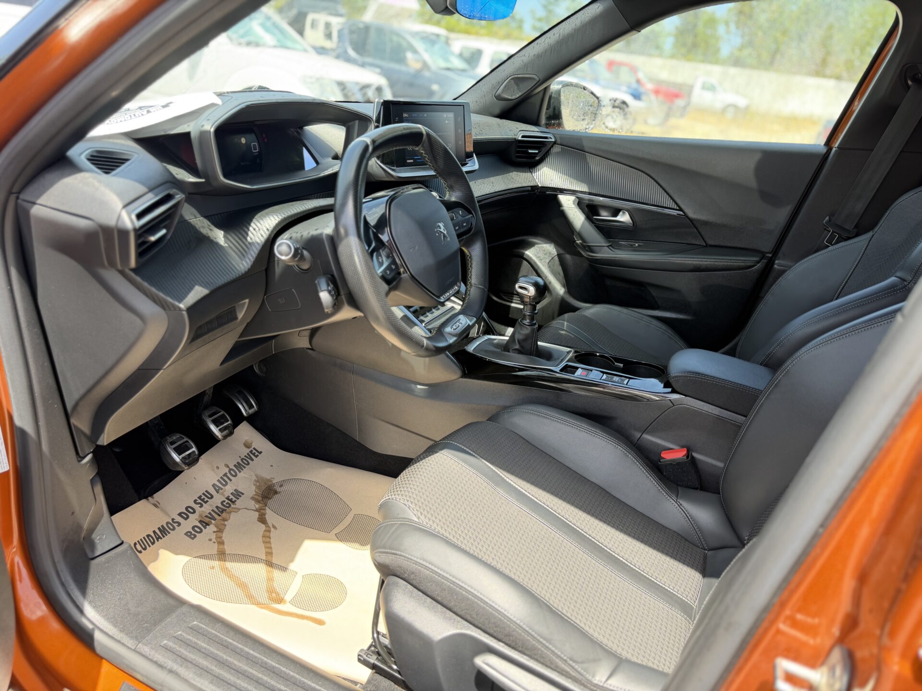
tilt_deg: -18.1
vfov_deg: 56.8
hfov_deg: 71.6
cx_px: 461
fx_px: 639
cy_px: 346
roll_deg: -3.9
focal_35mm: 24
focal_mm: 6.76
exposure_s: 1/191
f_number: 1.78
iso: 100
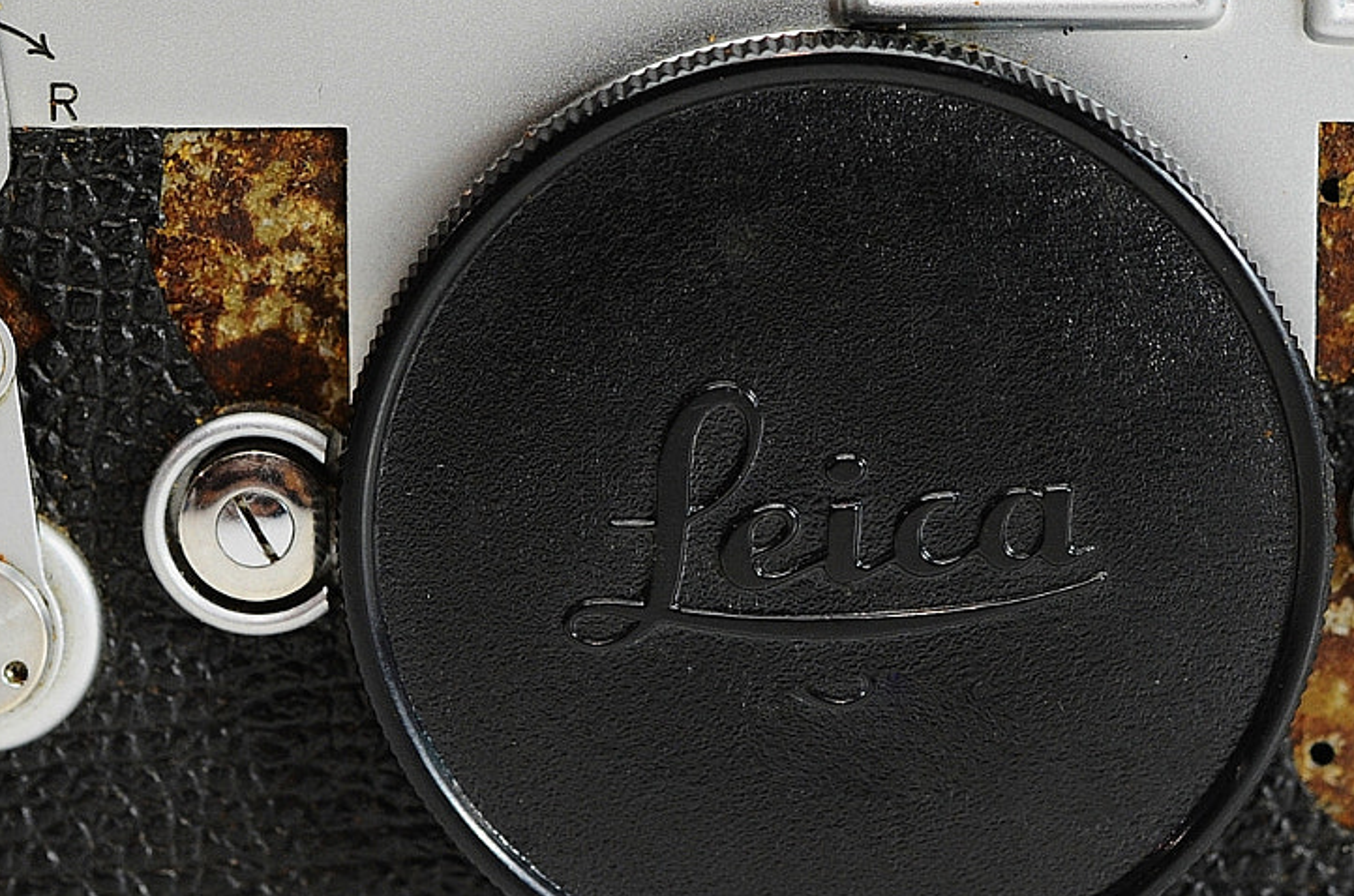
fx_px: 4991
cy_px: 348
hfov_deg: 15.4
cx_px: 668
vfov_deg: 10.3
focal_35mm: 133
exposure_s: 1/100
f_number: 6.3
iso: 1250
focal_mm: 60
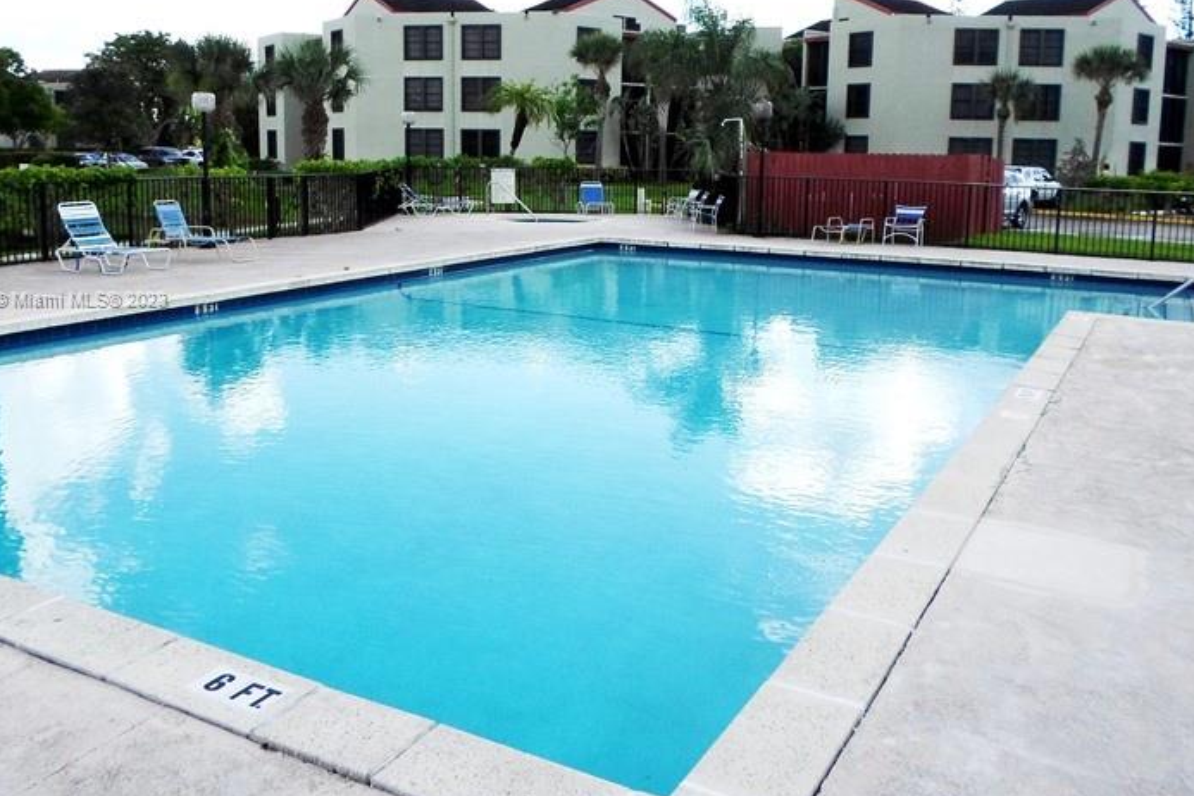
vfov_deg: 43.3
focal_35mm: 30
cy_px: 300
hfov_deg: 61.9
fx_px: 995
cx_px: 577
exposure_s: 1/1500
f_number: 2.5
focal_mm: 4.5
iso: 80
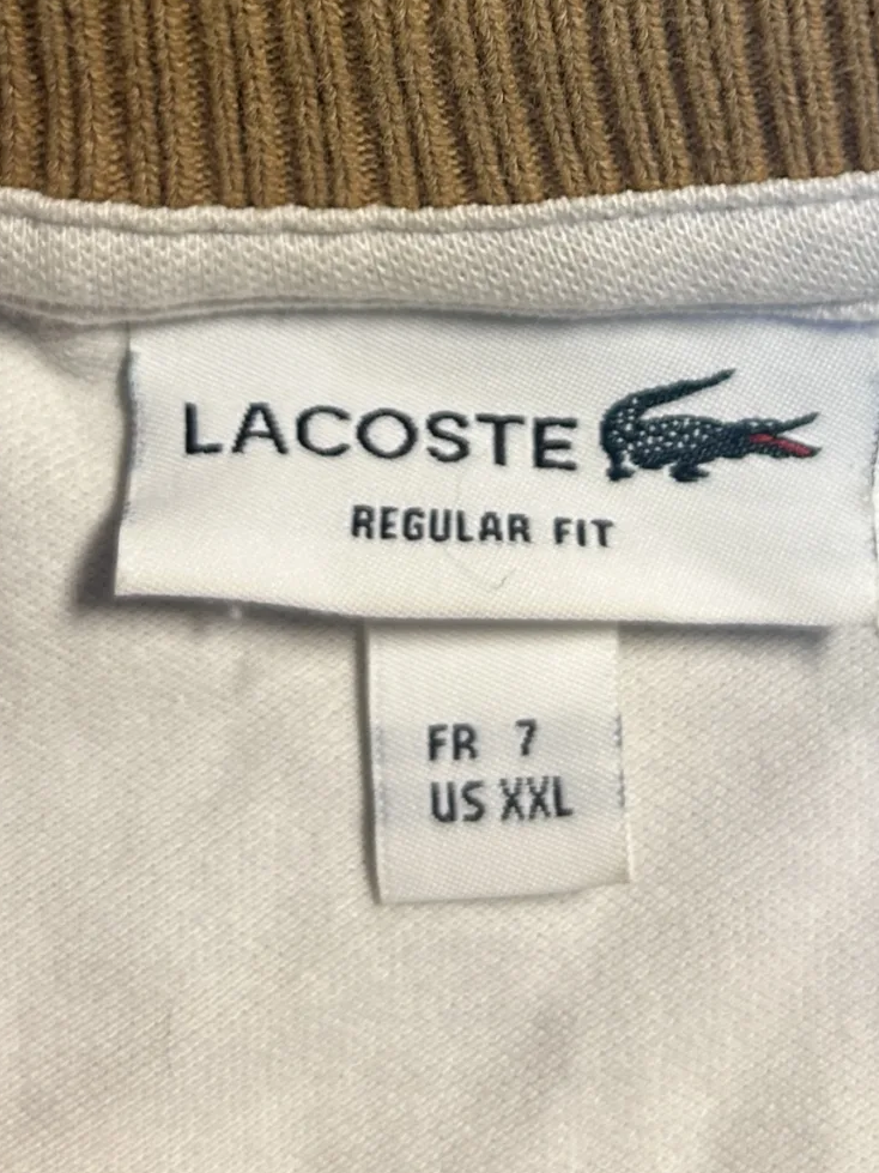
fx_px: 2303
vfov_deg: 27.3
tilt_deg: -56.8
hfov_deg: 21.6
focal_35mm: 68
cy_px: 60
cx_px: 558
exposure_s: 1/50
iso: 80
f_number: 1.5
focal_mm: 5.7
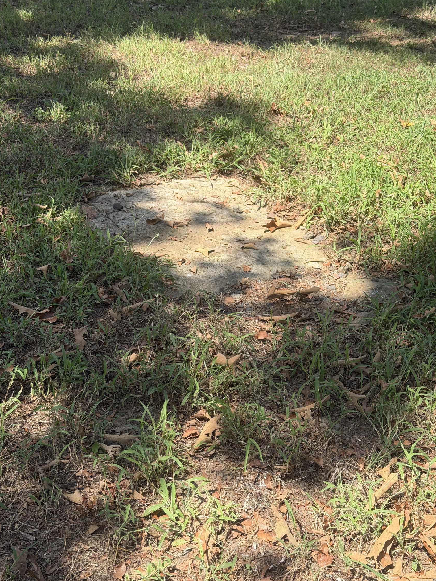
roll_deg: -2.7
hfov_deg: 29.7
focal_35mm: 49
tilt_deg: -21.1
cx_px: 216
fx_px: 823
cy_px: 287
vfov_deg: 38.9
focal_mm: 6.76
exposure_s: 1/1353
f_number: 1.78
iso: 64
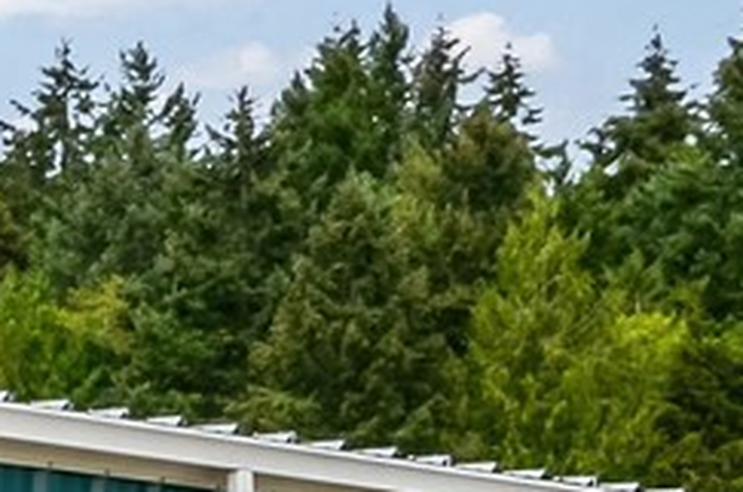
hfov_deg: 8.0
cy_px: 1074
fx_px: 4326
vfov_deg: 6.3
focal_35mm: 210
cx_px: -1721
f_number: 11
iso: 140
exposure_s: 1/125
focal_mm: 20
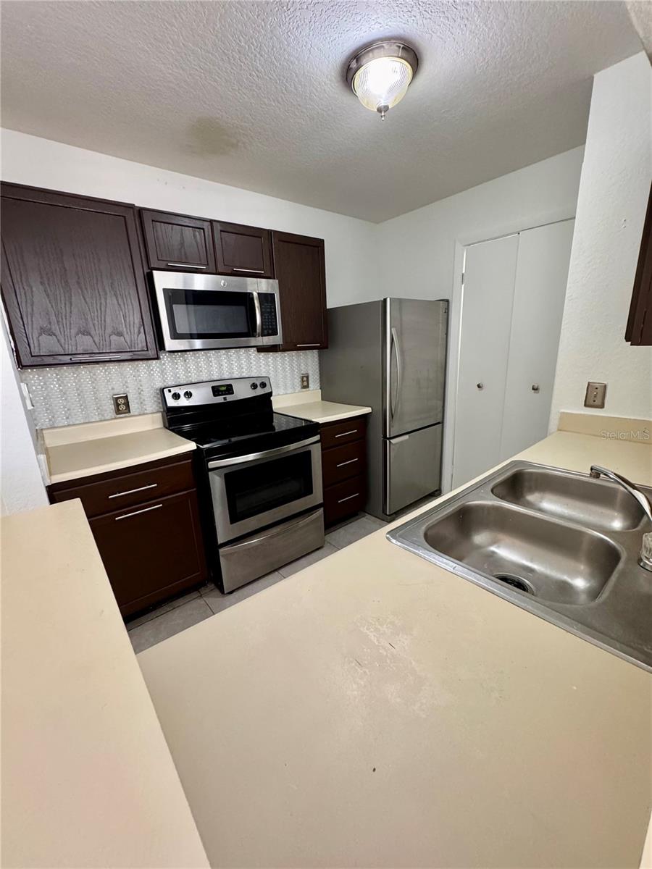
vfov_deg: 102.1
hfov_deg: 85.7
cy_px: 434
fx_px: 352
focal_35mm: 14
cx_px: 326
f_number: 2.2
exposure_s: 1/60
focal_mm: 2.22
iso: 500
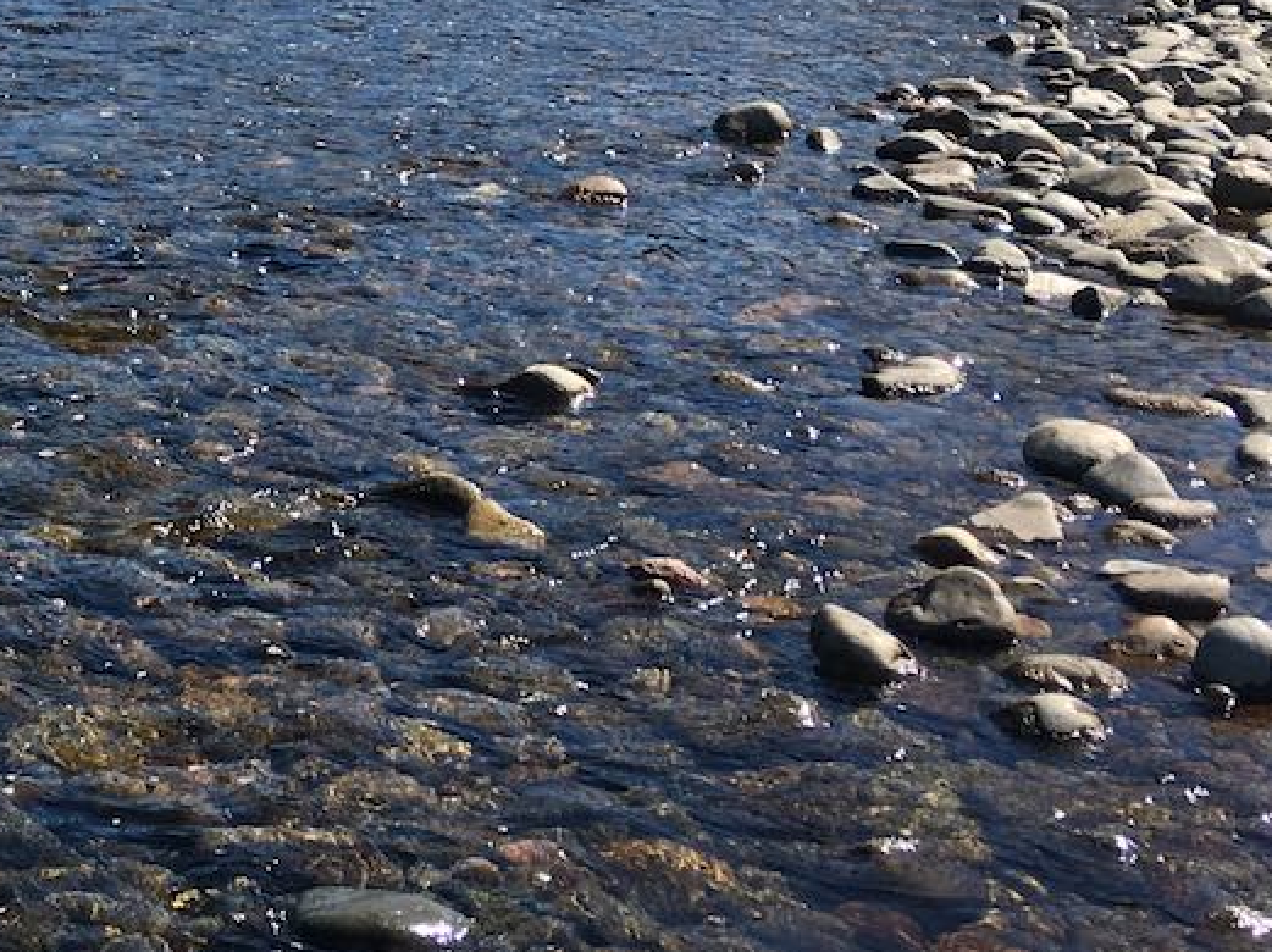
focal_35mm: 78
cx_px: -49
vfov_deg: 17.9
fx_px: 2864
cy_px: -190
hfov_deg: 23.8
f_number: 2.2
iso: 25
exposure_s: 1/1399
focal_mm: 4.15
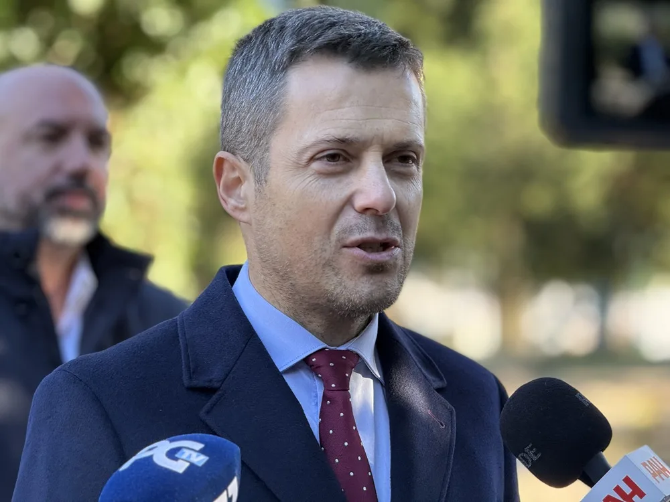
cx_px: 335
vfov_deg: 12.3
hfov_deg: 16.4
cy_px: 251
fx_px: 2323
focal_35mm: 120
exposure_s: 1/99
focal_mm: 15.66
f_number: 2.8
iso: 80
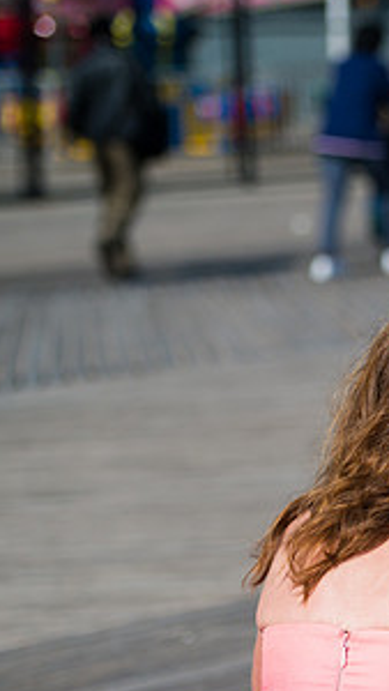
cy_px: 412
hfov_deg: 6.4
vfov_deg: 11.6
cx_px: 631
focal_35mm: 186
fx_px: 3407
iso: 200
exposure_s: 1/6400
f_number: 3.2
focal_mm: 92
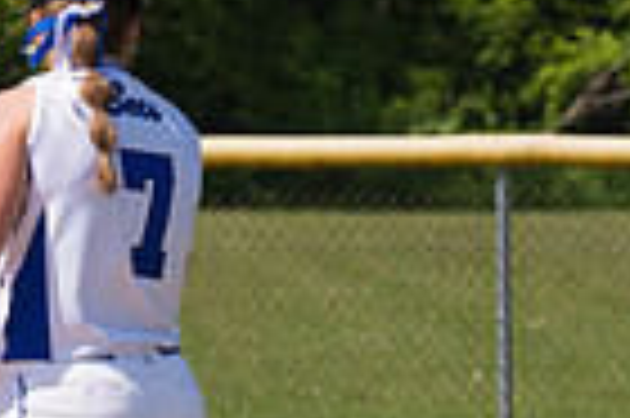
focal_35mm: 929
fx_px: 16238
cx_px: 1197
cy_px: 184
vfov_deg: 1.5
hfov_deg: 2.2
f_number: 5.6
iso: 250
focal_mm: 150
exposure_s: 1/1600
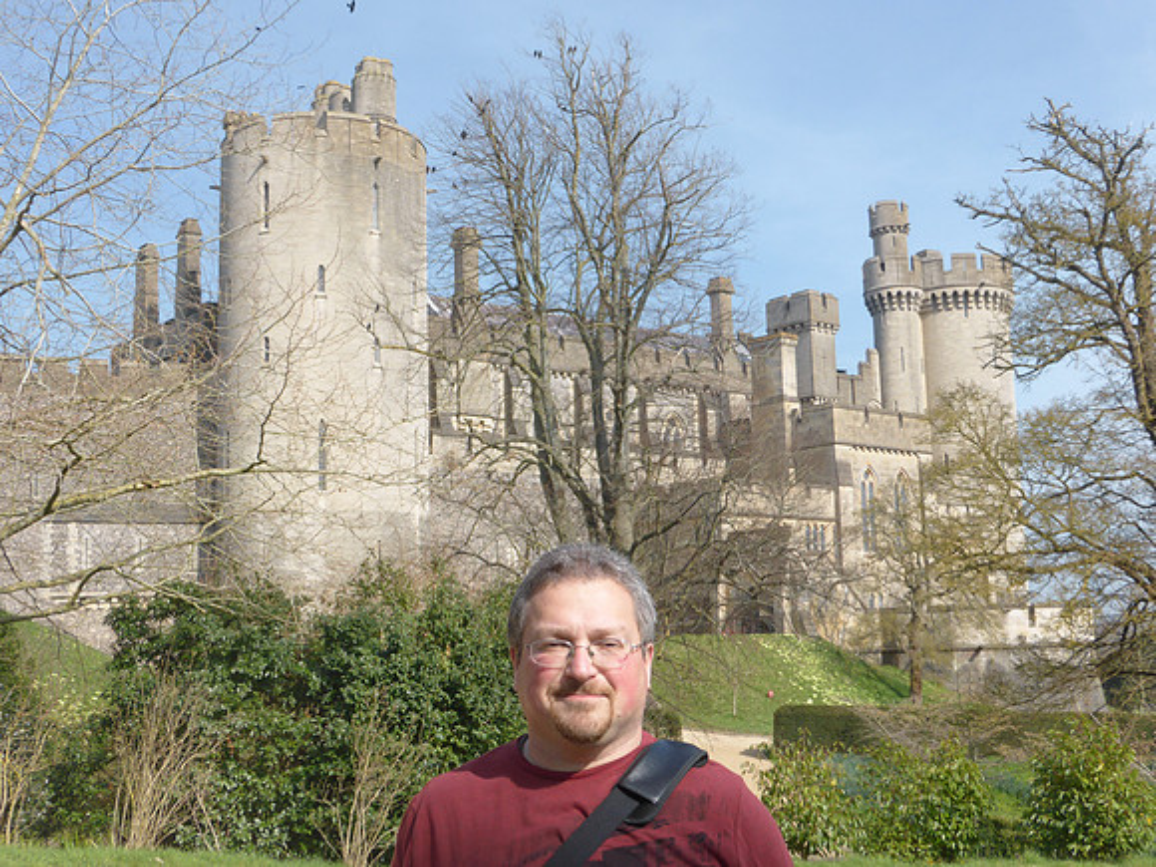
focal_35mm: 43
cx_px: 578
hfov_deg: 43.9
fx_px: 1436
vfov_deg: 33.6
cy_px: 434
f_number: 3.9
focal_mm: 7.4
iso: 100
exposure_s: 1/640
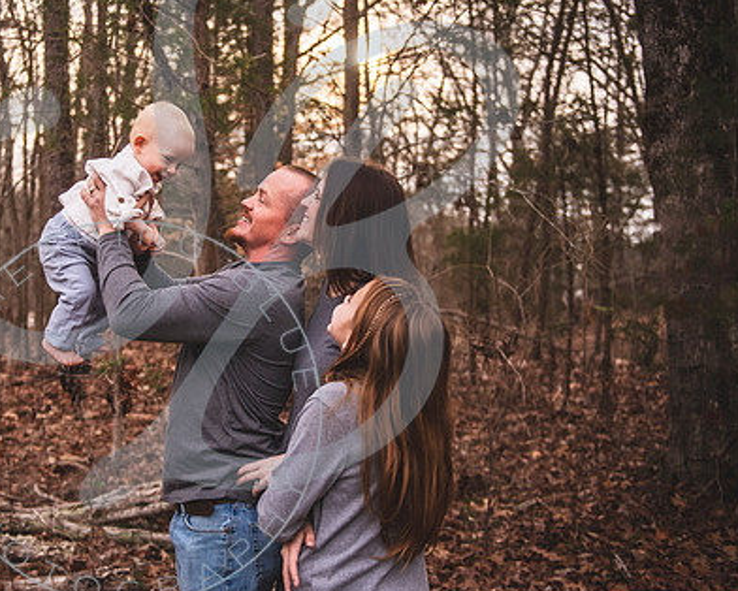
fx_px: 1093
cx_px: 222
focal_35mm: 50
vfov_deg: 30.2
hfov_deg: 36.8
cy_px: 255
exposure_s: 1/250
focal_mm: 36
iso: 100
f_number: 2.8
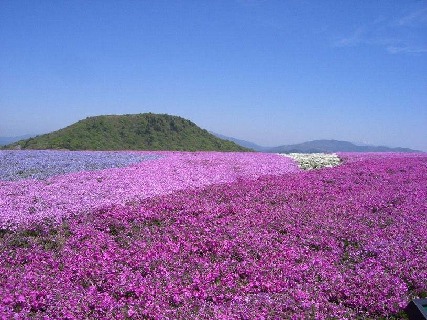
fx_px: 469
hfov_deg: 49.0
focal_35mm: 38
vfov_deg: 37.7
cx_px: 214
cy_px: 160
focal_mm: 6.2
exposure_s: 1/640
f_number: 4.3
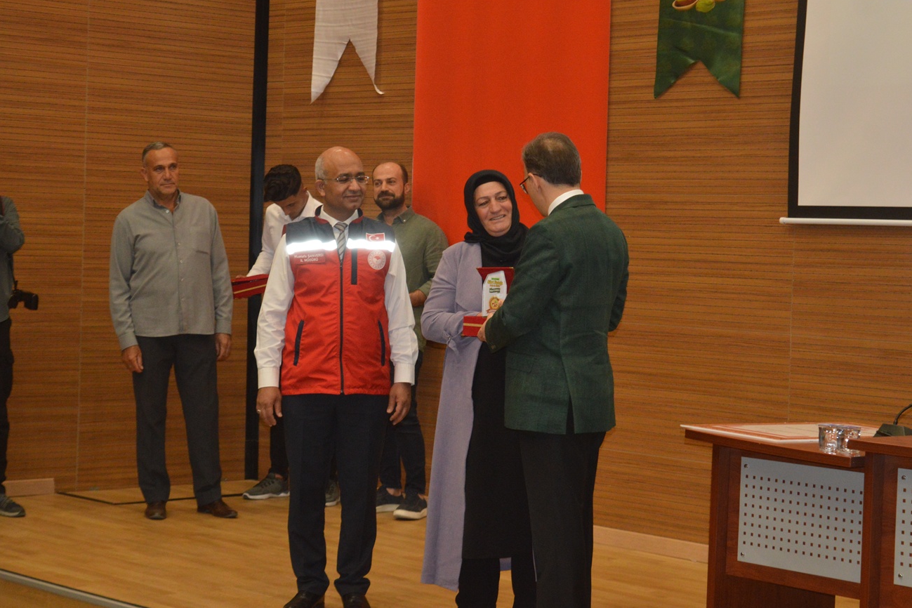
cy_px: 310
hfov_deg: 24.8
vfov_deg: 16.7
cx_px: 434
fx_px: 2077
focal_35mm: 82
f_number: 5.6
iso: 1600
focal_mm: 52
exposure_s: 1/60
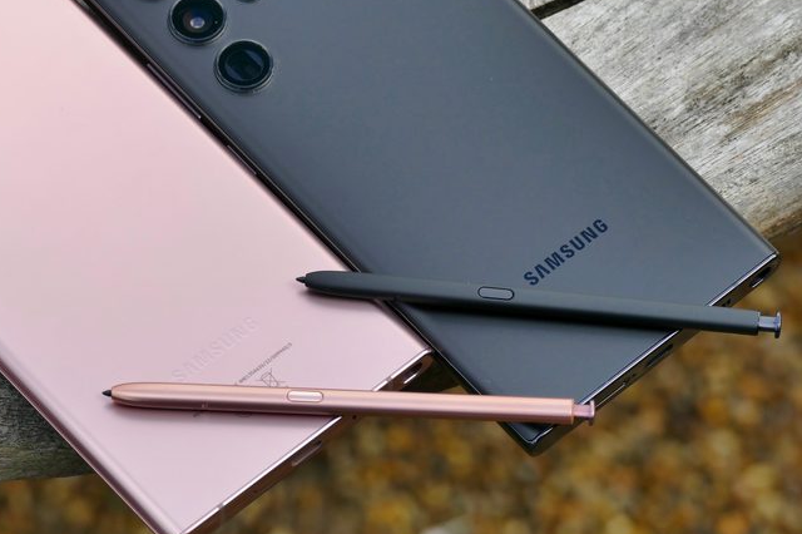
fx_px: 4386
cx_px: 352
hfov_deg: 10.4
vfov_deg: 7.0
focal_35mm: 197
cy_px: 286
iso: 125
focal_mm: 63.88
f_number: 4.5
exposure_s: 1/500
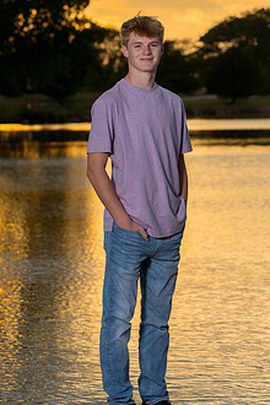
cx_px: 147
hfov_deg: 7.2
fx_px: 2149
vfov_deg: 10.8
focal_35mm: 191
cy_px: 207
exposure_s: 1/250
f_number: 7.1
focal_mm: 140
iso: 100
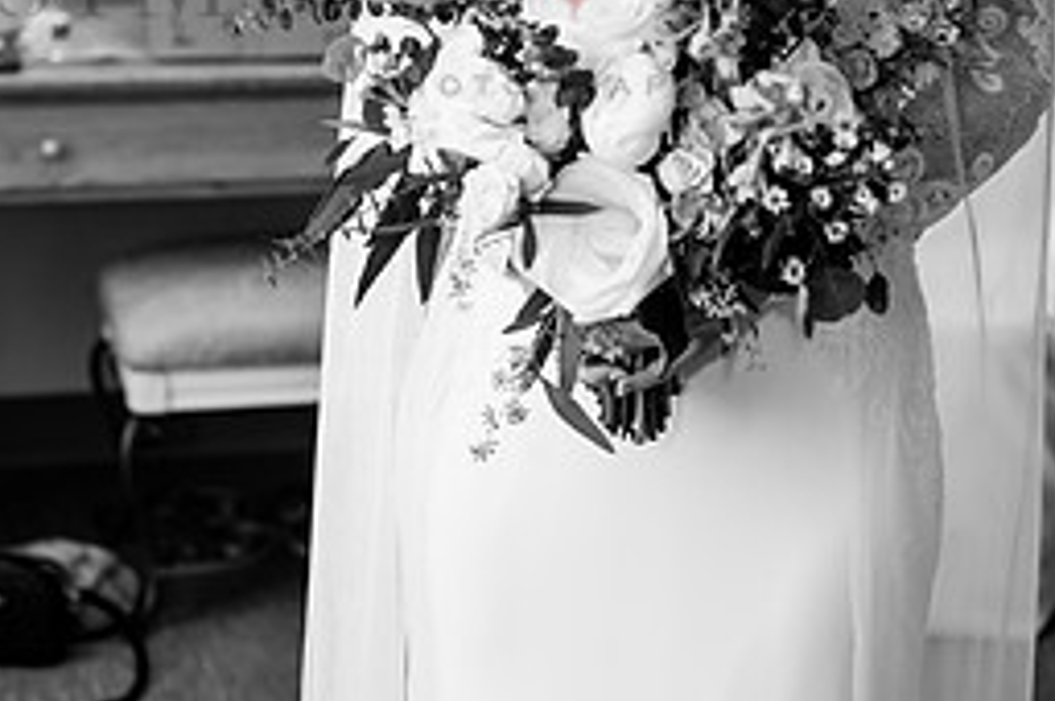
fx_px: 2576
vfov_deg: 15.3
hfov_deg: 23.1
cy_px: 45
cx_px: 552
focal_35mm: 88
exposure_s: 1/320
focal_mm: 50
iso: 320
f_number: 3.5
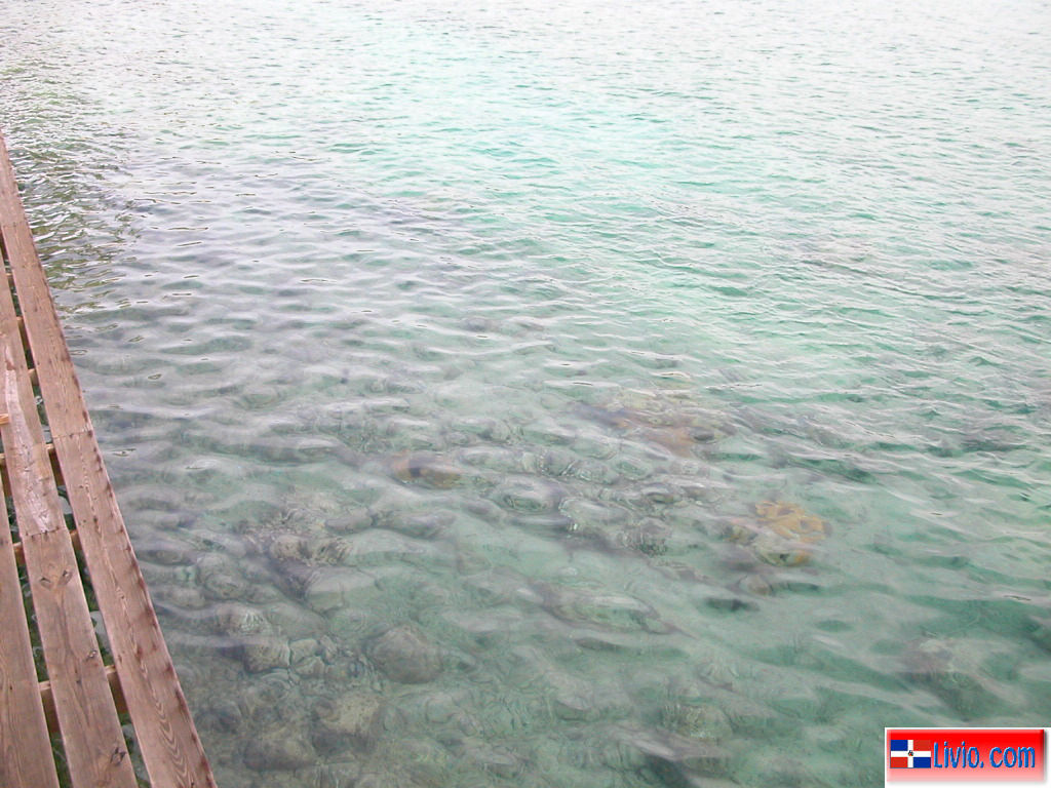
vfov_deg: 38.7
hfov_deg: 50.1
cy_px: 394
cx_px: 526
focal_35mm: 37
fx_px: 1123
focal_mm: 5.6
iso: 100
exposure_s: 1/280
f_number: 2.7
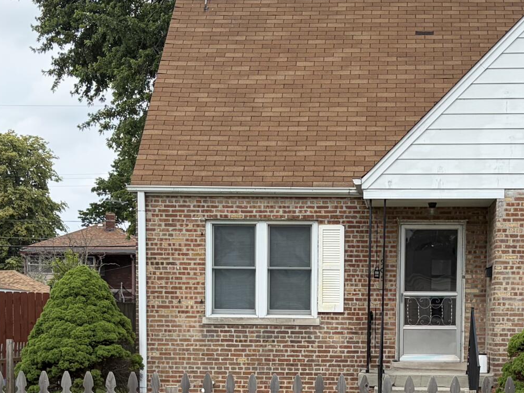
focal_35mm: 78
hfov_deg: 25.0
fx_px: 1181
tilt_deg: -2.7
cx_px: 327
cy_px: 372
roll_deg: +0.9
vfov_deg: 18.5
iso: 64
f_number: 1.6
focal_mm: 5.96
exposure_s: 1/1751
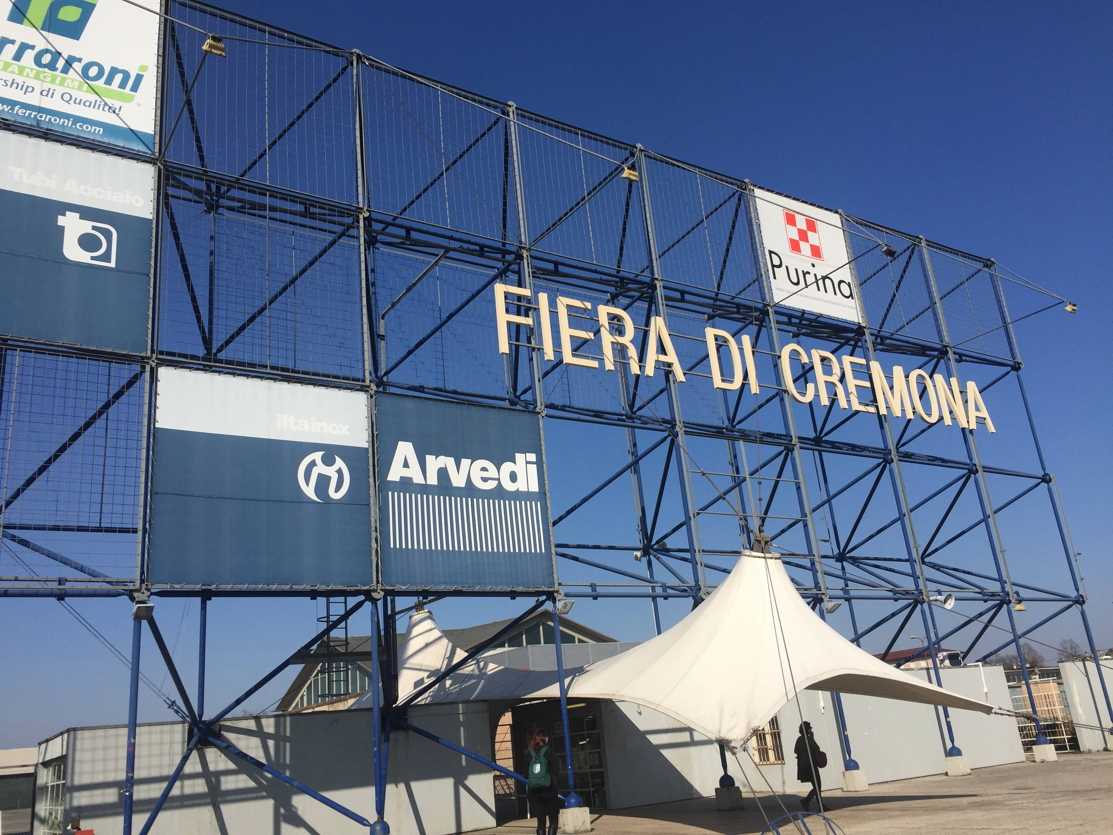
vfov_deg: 48.2
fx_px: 932
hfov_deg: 61.7
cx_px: 556
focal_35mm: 29
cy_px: 418
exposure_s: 1/3968
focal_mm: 4.15
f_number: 2.2
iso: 32
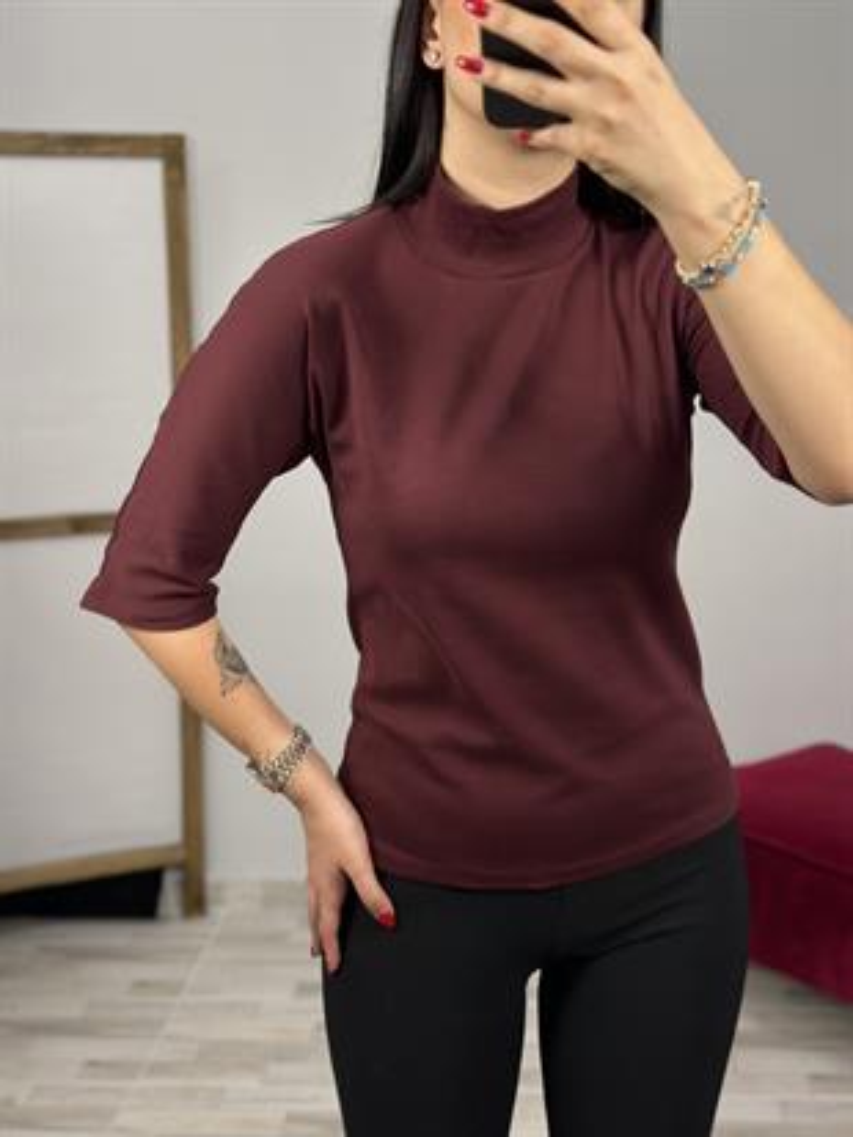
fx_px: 1576
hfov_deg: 30.3
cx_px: 426
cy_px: 568
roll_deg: +2.9
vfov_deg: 39.6
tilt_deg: -33.1
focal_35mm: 48
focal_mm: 6.86
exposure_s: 1/50
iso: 125
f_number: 1.78
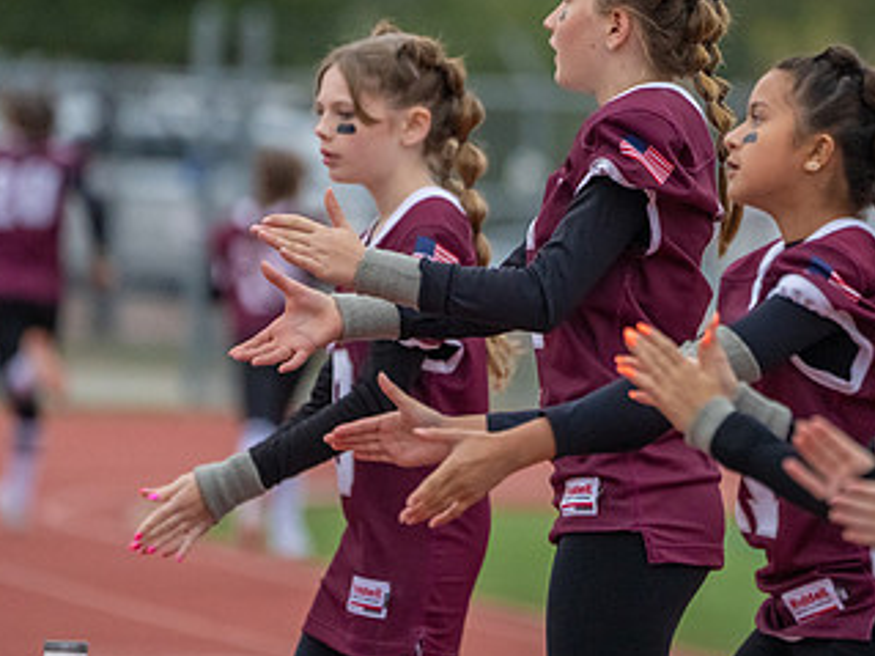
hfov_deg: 2.8
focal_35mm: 699
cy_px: 237
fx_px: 17662
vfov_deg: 2.1
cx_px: 579
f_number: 5.6
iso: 5000
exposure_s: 1/1000
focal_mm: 400
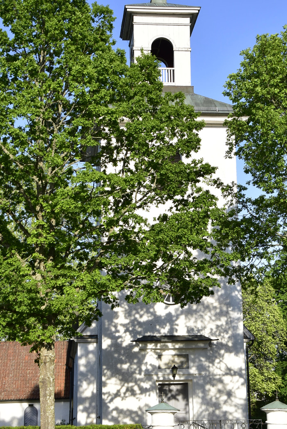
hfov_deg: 19.3
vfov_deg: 28.5
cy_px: 199
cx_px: 144
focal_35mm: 71
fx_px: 845
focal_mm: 31
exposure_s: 1/250
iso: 250
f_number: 8
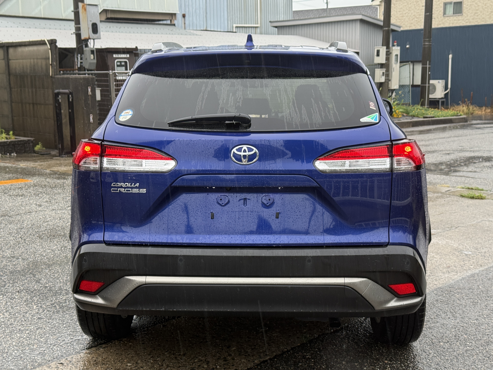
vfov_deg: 30.3
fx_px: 684
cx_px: 246
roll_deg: +1.3
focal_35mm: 48
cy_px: 185
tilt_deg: -9.1
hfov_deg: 39.7
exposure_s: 1/77
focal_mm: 6.76
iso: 100
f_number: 1.78
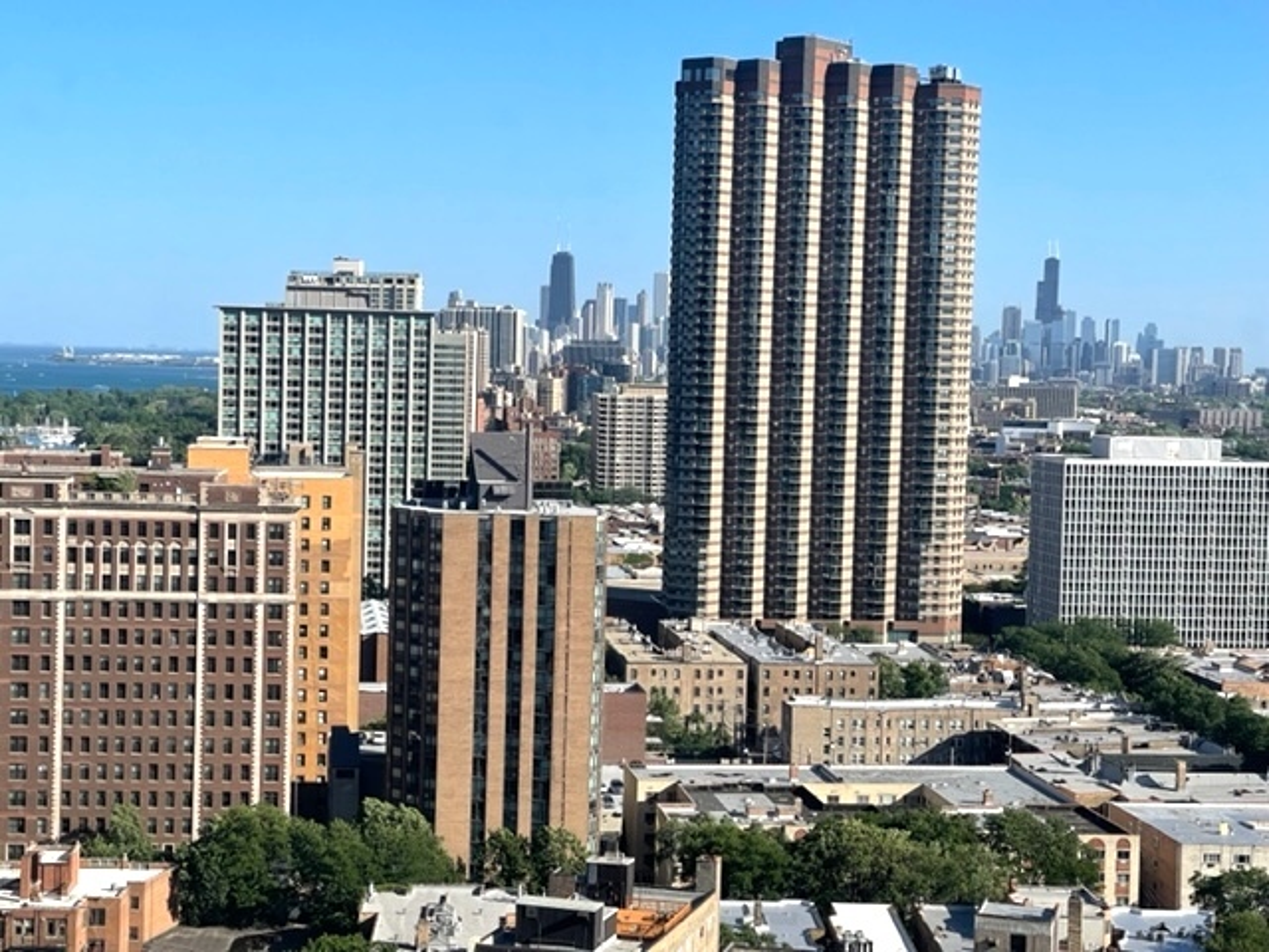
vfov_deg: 22.9
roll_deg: -1.7
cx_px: 634
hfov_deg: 30.3
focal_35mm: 64
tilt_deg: -3.5
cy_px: 476
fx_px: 2346
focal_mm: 7.5
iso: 20
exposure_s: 1/960
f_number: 2.2
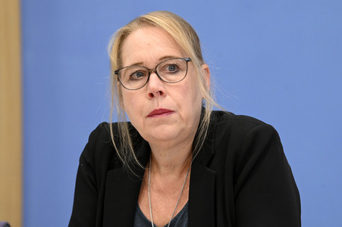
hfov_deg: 13.7
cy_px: 114
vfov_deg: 9.1
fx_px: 1424
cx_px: 171
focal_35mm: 150
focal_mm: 150
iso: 4000
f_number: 5.6
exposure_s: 1/500
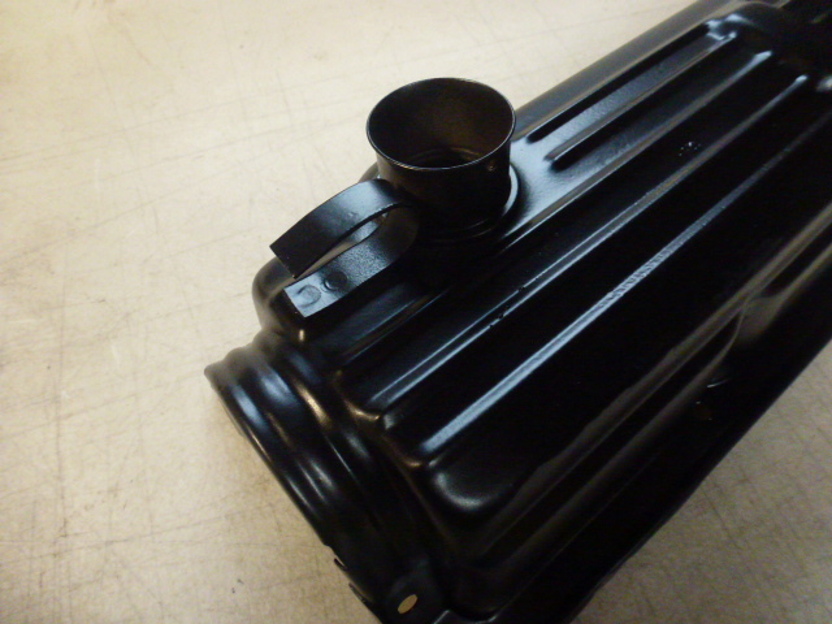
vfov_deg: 56.8
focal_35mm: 24
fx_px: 577
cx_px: 416
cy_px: 312
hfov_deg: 71.6
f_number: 3.3
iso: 800
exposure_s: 1/40
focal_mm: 4.3
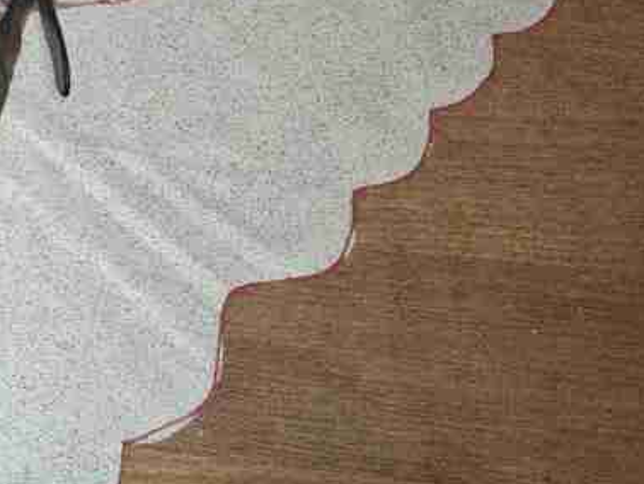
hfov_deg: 21.7
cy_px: -153
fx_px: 1359
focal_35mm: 73
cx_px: -356
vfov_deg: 18.7
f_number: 1.8
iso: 200
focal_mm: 5.54
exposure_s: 1/50
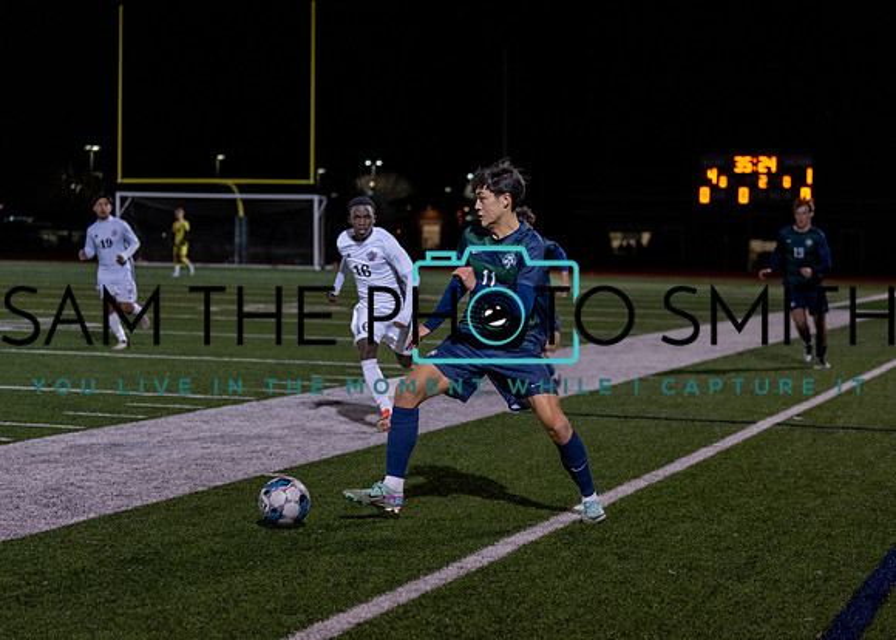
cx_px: 505
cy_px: 361
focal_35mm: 83
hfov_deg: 24.0
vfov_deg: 17.3
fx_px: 2102
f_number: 2.8
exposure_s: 1/1000
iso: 2000
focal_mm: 70
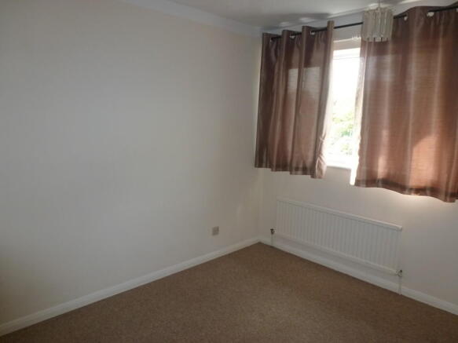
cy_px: 172
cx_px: 229
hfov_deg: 71.6
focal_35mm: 24
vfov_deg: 56.8
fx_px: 317
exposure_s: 1/60
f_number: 3.3
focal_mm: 4.3
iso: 200
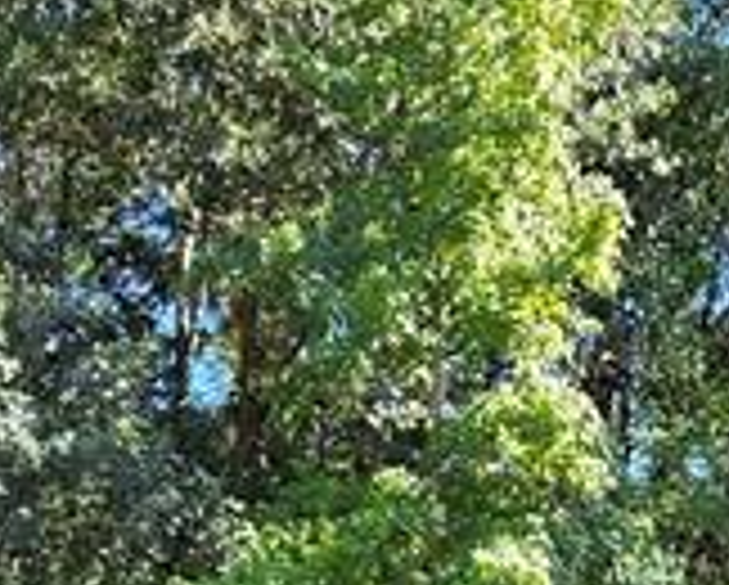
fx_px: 1728
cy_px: 981
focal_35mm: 80
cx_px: 477
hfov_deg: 23.7
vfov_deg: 16.7
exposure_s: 1/490
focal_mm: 2.2
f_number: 2.2
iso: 50
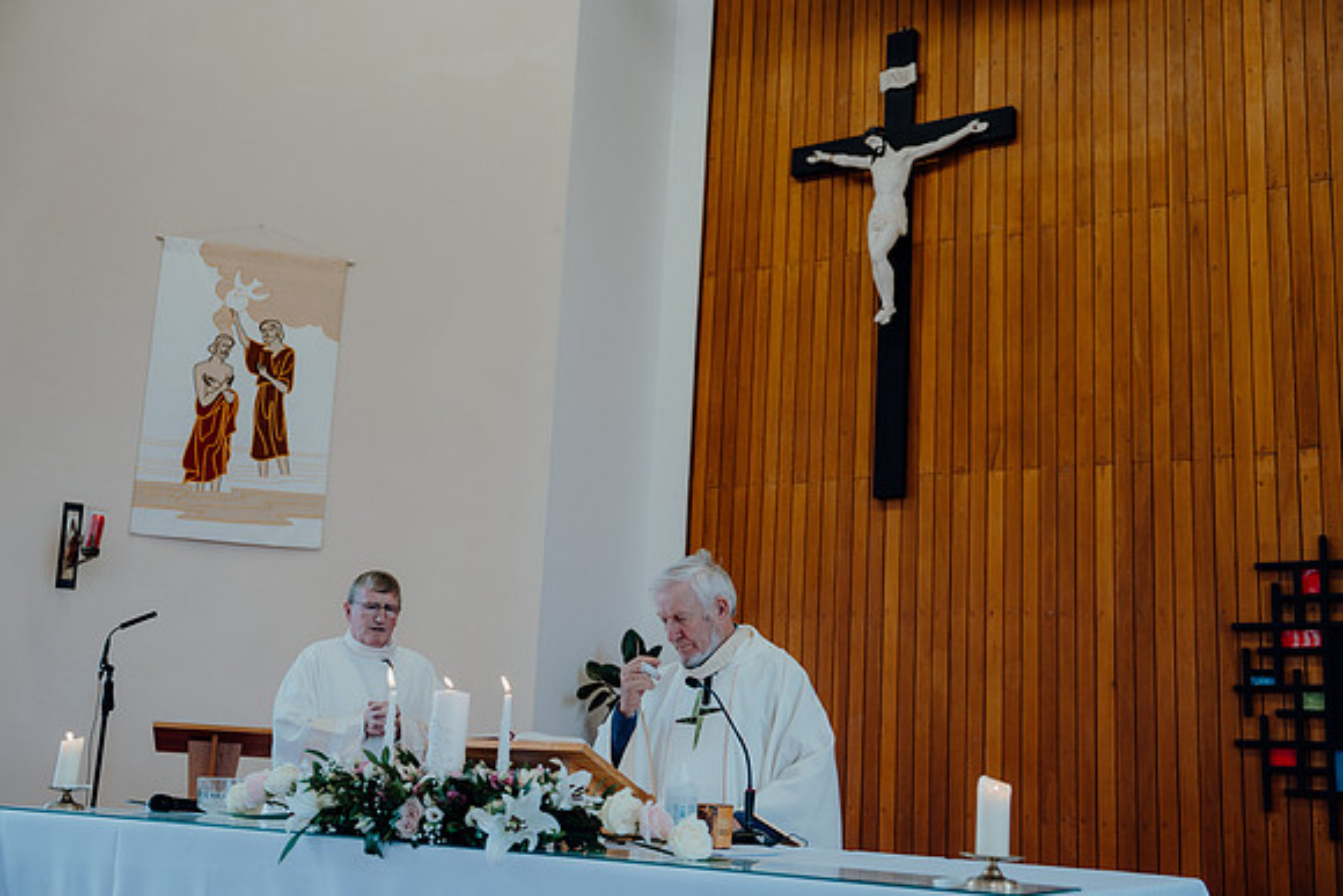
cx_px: 672
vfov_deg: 32.6
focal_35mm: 41
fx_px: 1530
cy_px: 448
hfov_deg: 47.4
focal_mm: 41
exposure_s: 1/200
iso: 400
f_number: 2.8
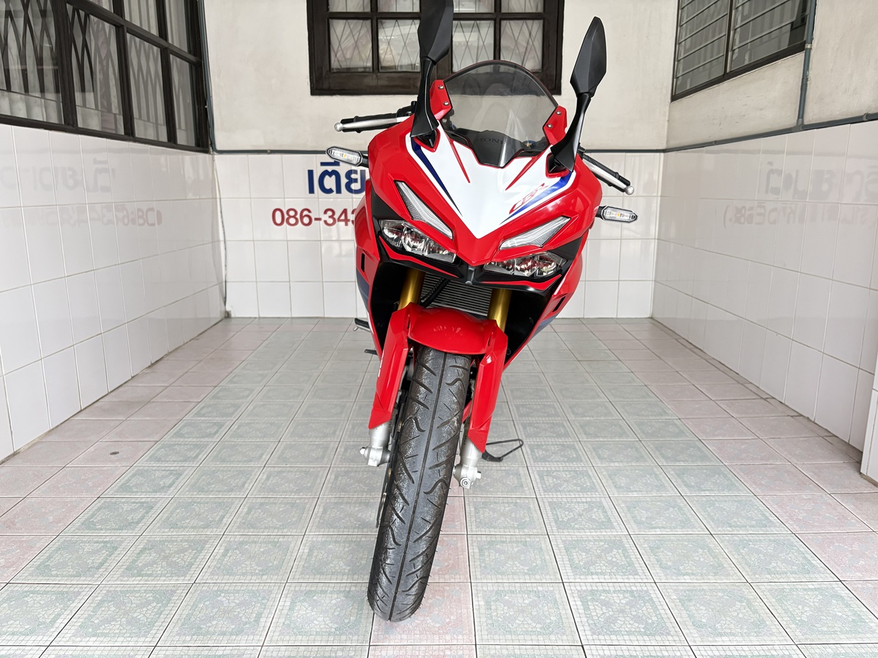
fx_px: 659
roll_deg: +0.7
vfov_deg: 53.1
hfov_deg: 67.3
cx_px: 439
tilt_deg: -13.2
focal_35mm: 26
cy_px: 329
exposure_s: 1/60
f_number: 1.6
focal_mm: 5.96
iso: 250
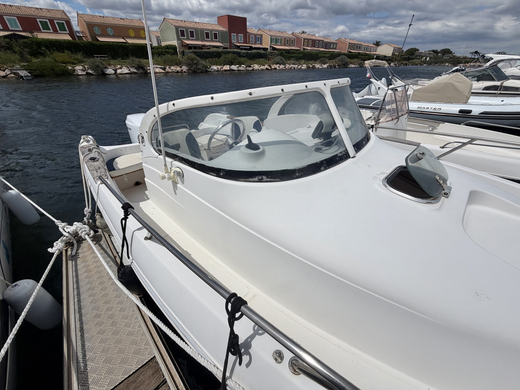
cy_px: 195
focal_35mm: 14
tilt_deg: -32.3
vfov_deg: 85.7
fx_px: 210
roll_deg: +0.1
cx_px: 260
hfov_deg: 102.1
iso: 20
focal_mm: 2.22
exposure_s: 1/2841
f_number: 2.2
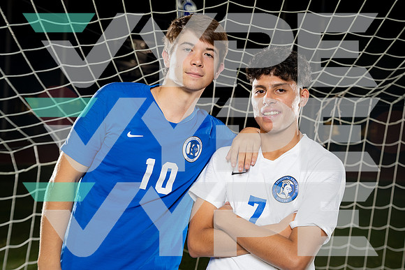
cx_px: 202
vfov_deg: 28.1
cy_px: 135
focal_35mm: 48
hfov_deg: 41.1
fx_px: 540
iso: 400
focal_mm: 48
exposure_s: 1/125
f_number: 4
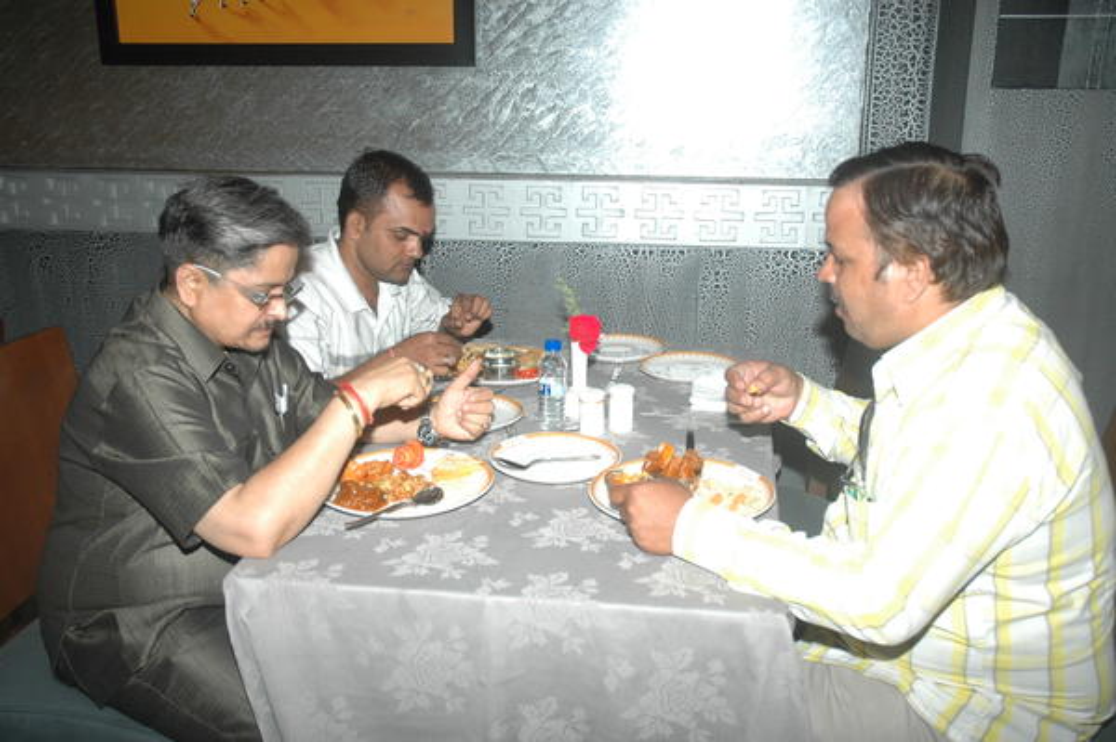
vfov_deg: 36.8
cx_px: 558
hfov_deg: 53.2
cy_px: 371
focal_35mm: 36
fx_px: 1115
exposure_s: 1/60
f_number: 4.5
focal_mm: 24
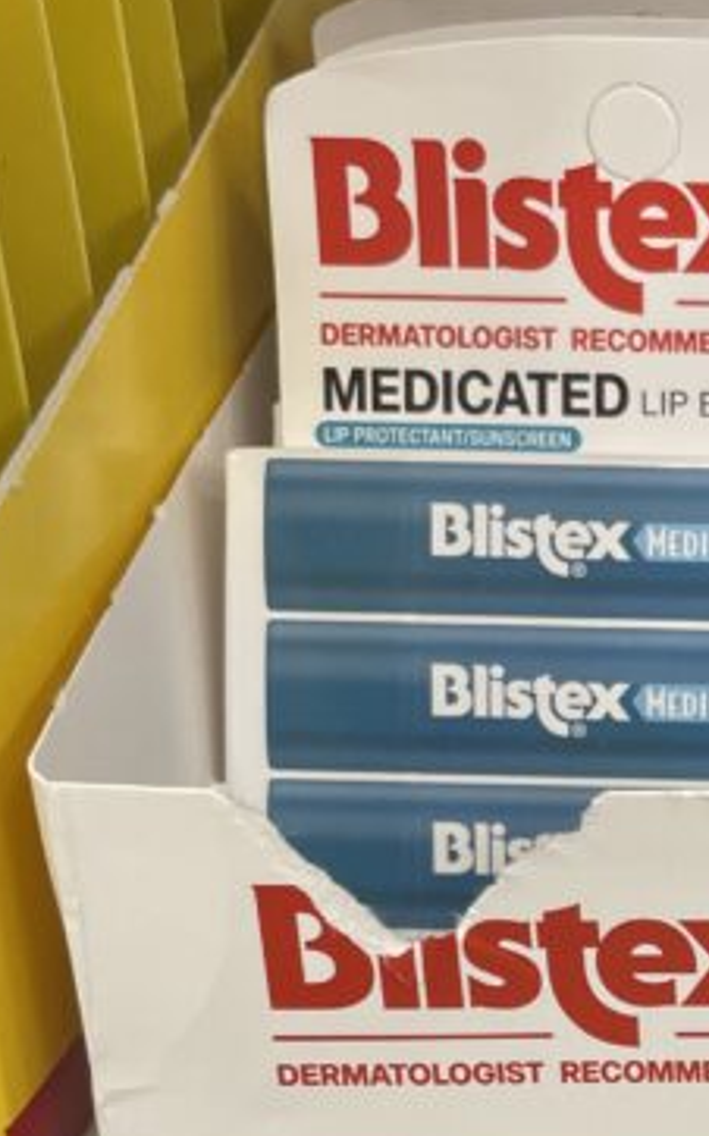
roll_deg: +0.1
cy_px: 982
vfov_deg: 25.8
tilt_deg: -28.0
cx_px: 963
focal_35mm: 78
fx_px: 2413
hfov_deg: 15.7
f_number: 1.6
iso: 64
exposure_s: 1/63
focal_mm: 4.2
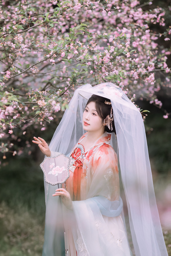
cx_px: 86
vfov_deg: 23.9
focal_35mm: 85
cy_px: 128
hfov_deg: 16.1
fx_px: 606
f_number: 2
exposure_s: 1/250
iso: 200
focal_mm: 85
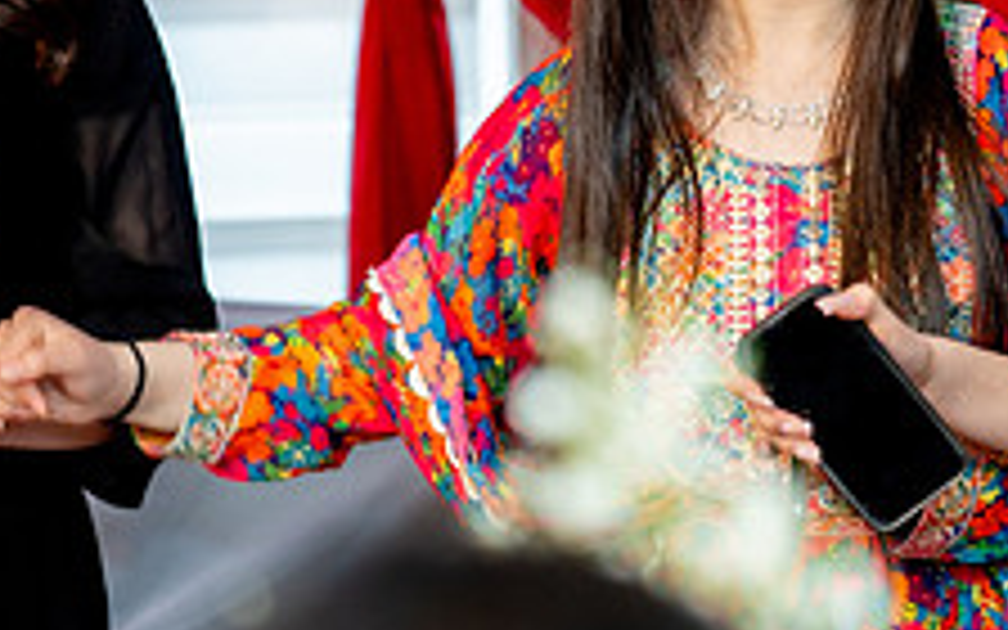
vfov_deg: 6.8
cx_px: 657
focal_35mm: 193
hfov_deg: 10.9
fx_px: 5302
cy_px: 2
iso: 800
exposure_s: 1/200
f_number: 2
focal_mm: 73
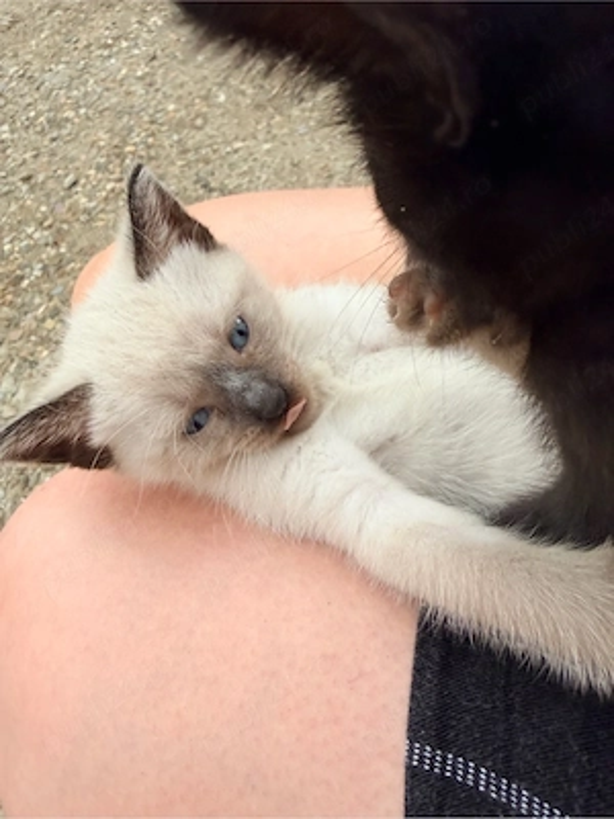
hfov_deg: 56.8
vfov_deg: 71.6
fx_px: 568
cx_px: 307
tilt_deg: -54.3
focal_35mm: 24
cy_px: 410
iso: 125
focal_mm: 2.22
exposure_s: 1/121
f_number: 2.2
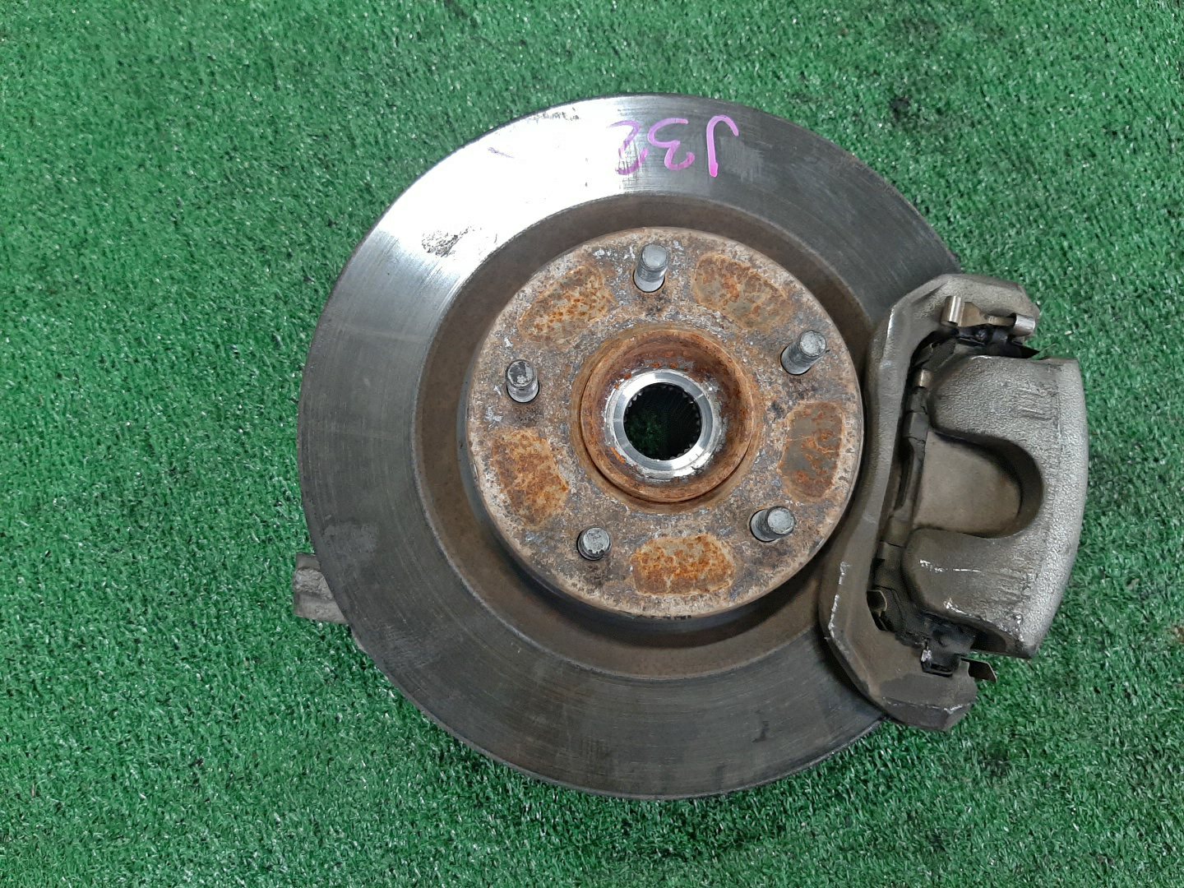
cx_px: 592
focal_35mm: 26
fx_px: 889
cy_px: 444
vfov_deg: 53.1
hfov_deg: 67.3
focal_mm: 3.93
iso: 195
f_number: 1.7
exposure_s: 1/50
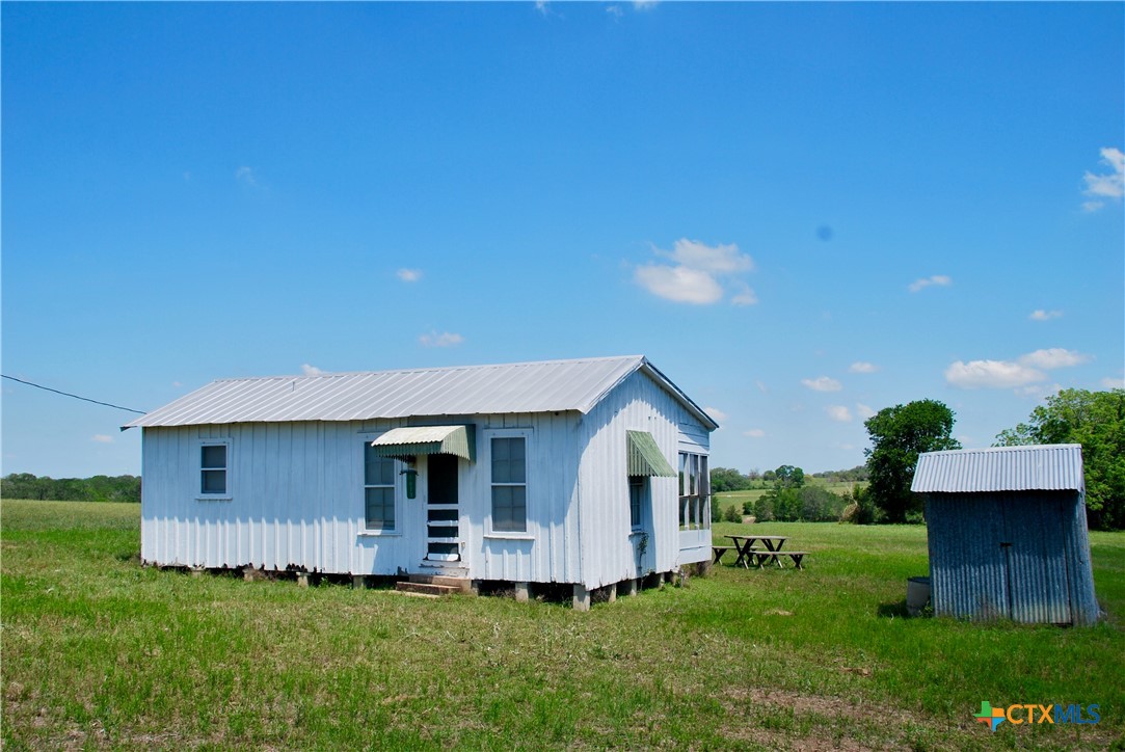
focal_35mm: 33
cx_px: 562
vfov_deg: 40.0
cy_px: 376
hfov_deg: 57.2
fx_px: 1032
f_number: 8
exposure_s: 1/250
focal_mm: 22
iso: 100
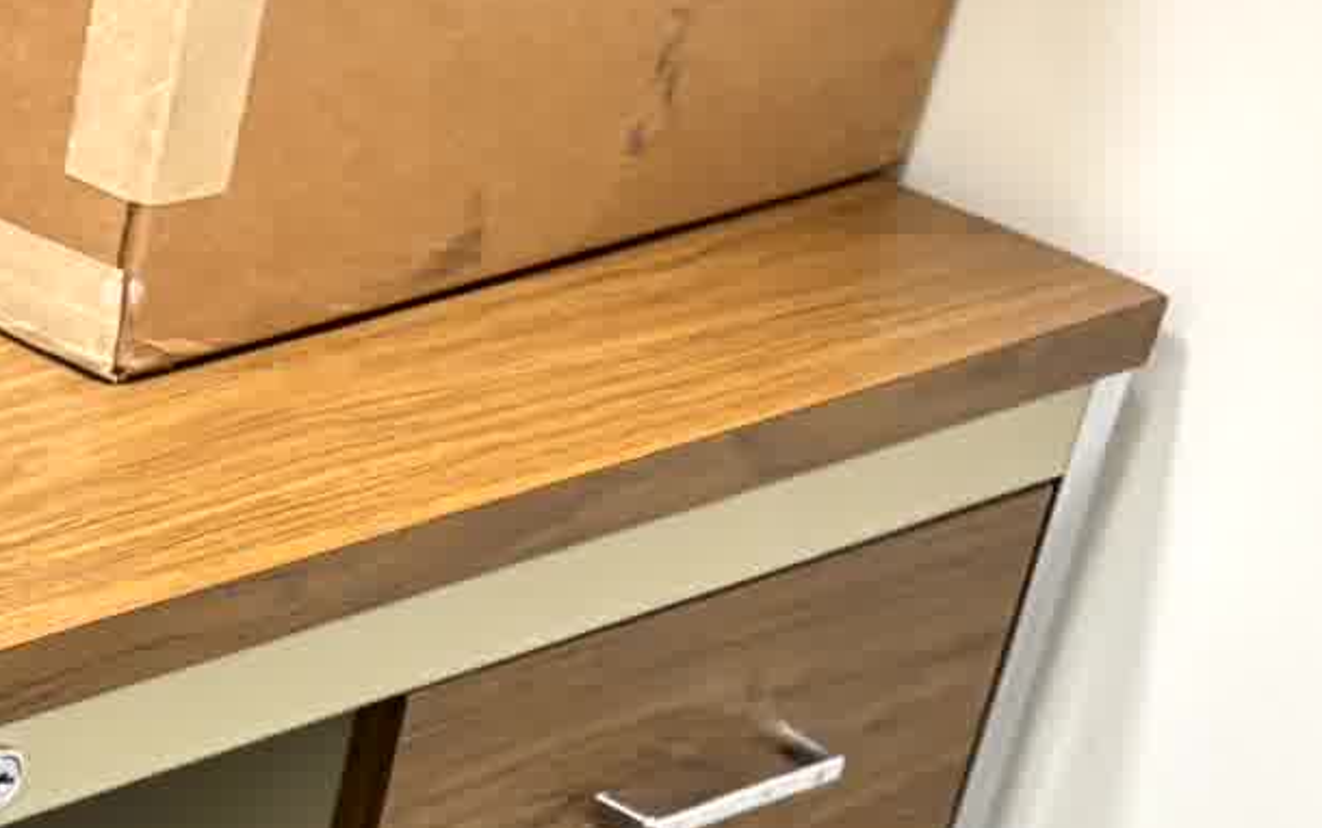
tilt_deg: -40.8
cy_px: 2088
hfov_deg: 15.5
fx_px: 4614
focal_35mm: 128
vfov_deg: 9.1
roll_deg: -5.8
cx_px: -435
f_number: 1.6
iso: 320
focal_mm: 5.96
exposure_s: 1/60
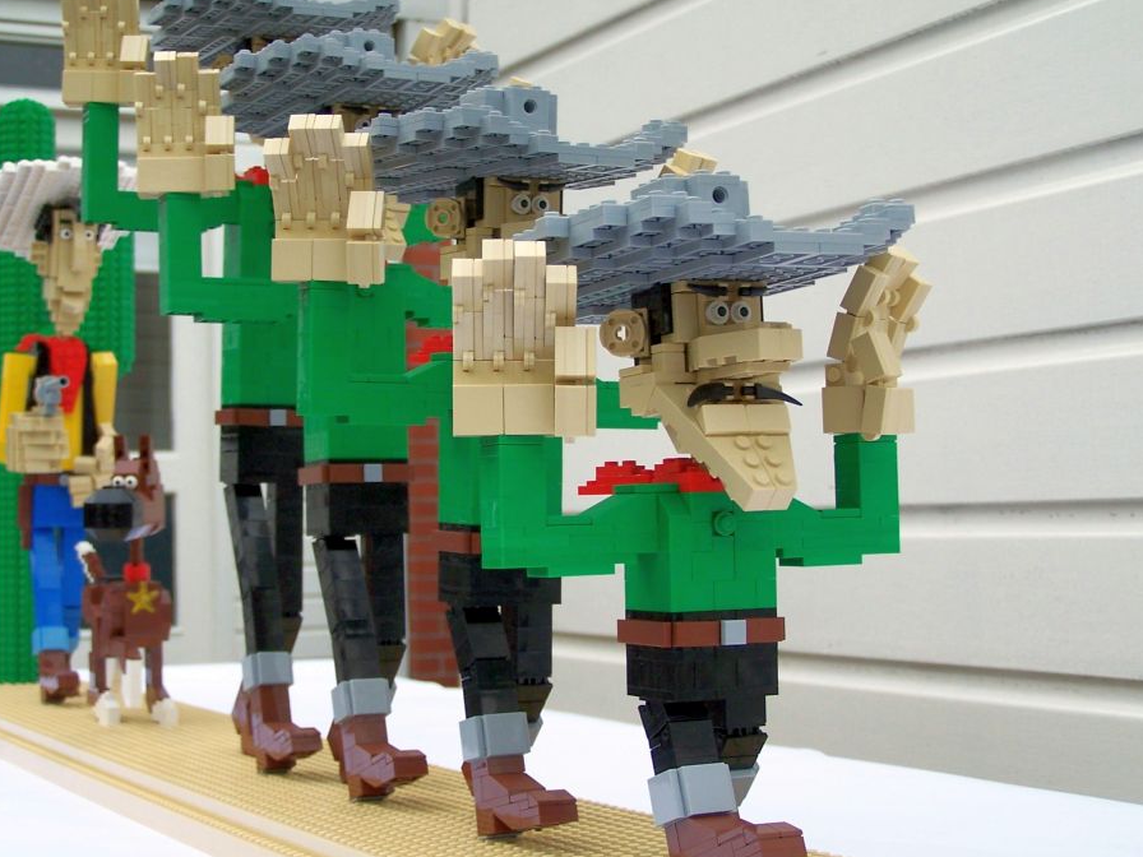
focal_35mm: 64
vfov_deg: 22.9
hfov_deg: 30.2
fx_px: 2113
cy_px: 428
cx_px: 498
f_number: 3.1
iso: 80
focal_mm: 9.3
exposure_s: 1/250
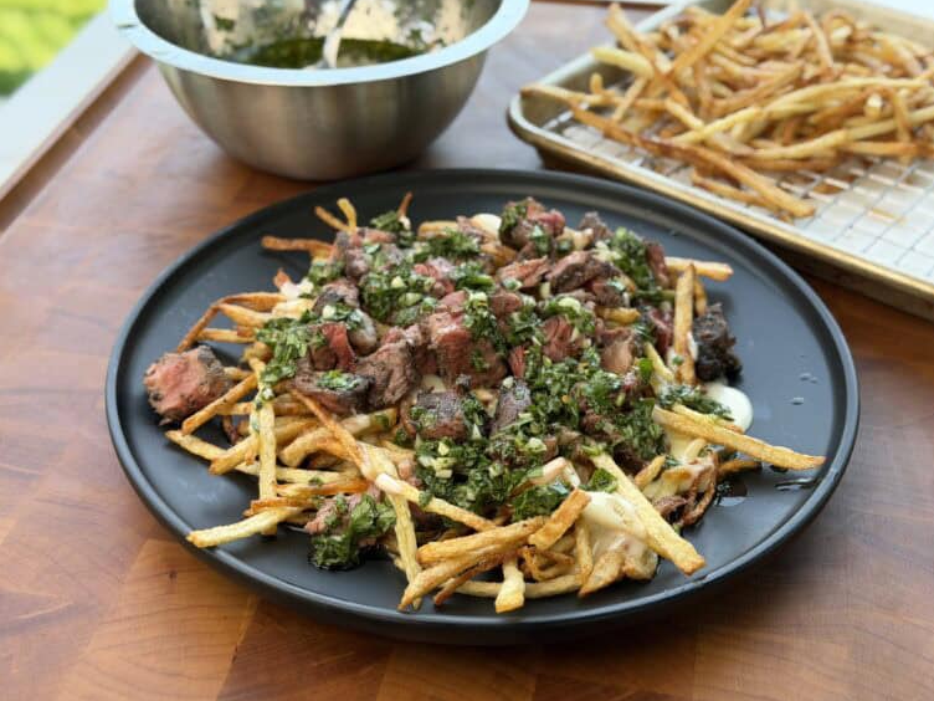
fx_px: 1322
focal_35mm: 49
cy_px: 346
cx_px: 476
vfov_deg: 29.7
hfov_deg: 38.9
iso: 80
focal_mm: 6.8
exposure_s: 1/487
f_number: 1.8
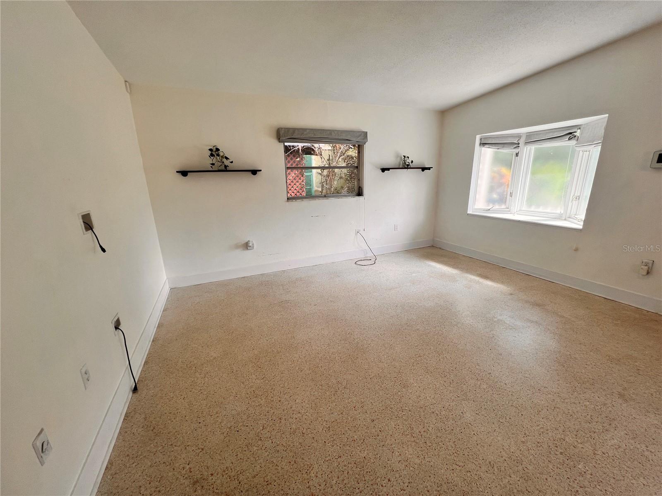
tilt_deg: -15.8
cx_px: 331
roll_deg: +1.8
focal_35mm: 13
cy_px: 248
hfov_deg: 106.2
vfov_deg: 89.9
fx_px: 249
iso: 40
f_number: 1.8
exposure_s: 1/120
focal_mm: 1.57
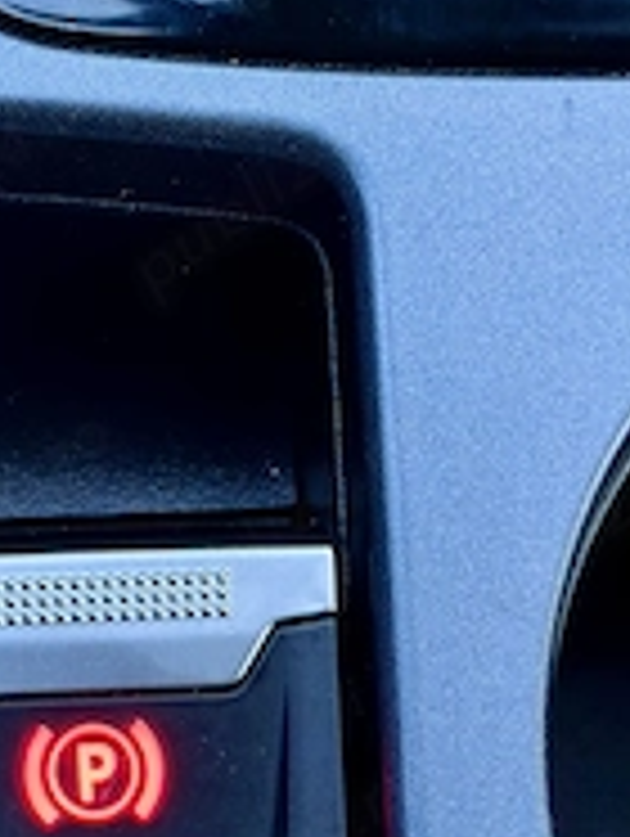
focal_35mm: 103
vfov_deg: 19.0
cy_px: 256
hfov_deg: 14.3
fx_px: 2494
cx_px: 122
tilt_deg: -75.0
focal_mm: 6.86
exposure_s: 1/77
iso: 125
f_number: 1.78
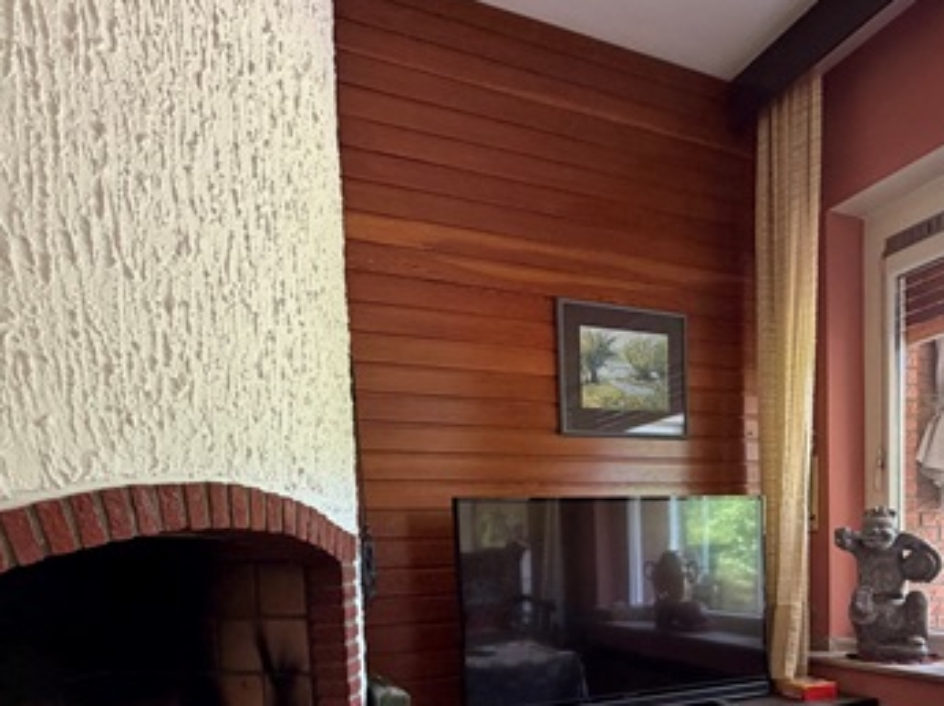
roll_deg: +1.4
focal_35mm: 26
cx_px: 525
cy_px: 602
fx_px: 708
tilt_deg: -4.2
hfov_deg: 67.2
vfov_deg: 48.7
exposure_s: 1/60
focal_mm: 2.22
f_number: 2.2
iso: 400
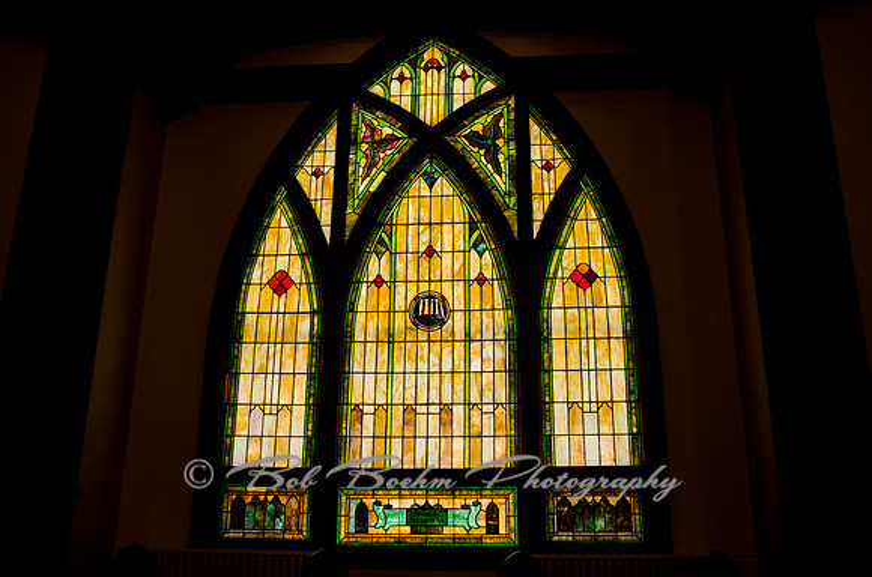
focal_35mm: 32
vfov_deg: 41.5
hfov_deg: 59.6
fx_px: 761
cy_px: 288
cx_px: 436
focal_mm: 21
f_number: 5.6
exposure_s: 1/125
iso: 220
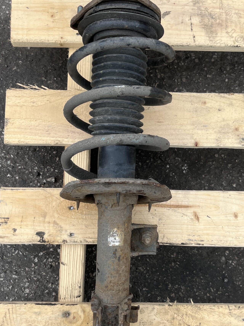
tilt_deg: -79.1
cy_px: 194
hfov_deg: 36.8
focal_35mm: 39
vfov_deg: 47.6
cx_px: 122
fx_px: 367
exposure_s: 1/1163
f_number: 1.6
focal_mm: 5.1
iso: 50
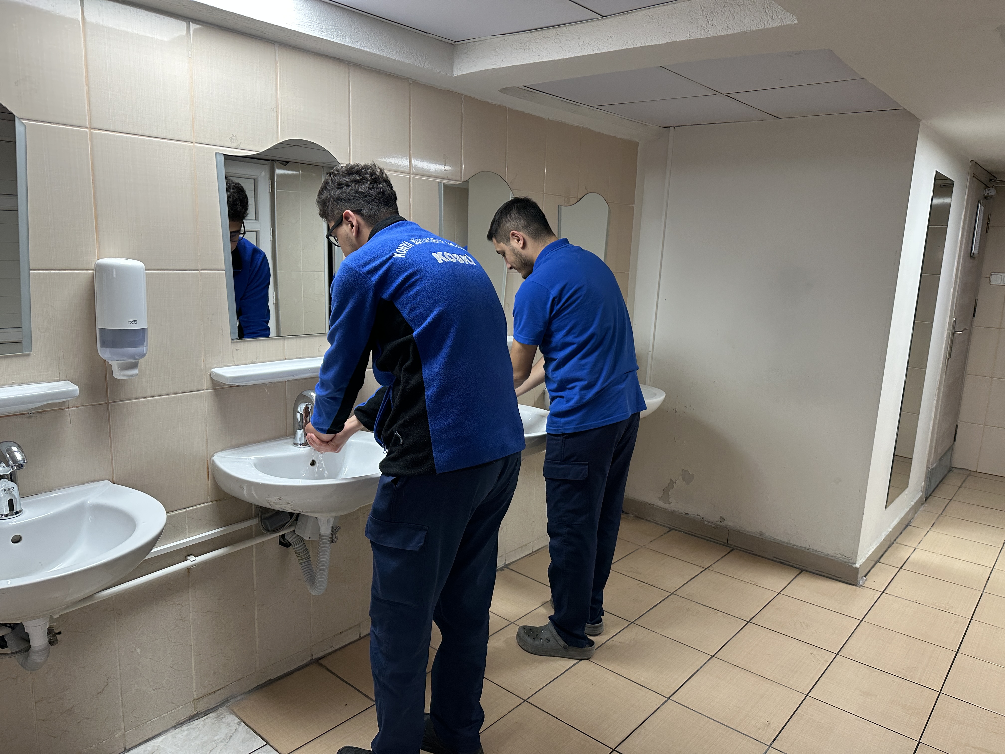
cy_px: 377
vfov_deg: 56.8
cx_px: 502
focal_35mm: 24
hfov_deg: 71.6
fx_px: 697
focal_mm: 6.86
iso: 200
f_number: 1.78
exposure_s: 1/100
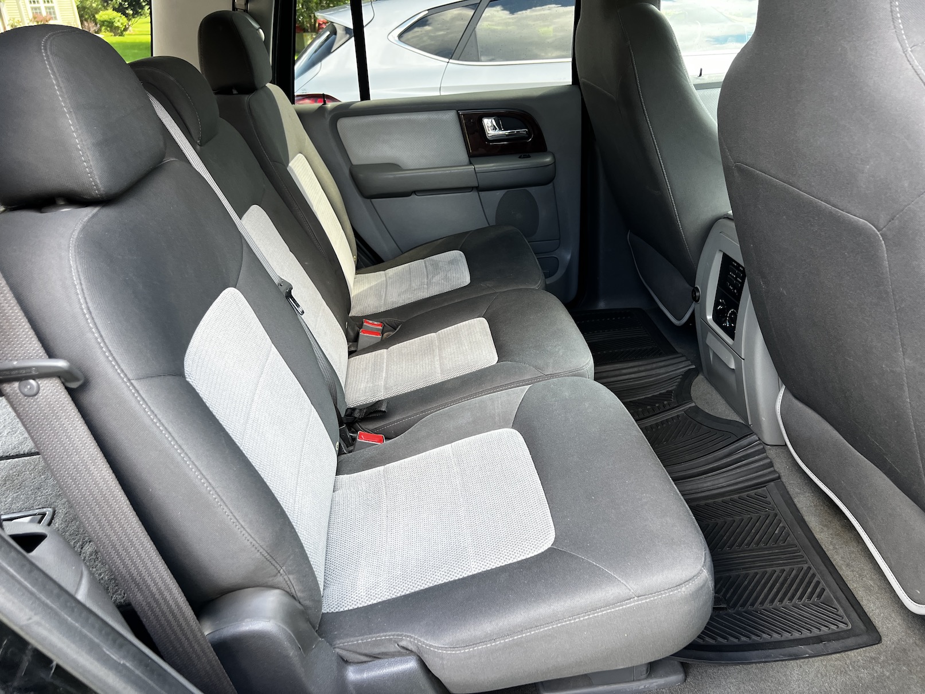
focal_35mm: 26
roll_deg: +3.4
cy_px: 347
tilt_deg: -26.3
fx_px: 695
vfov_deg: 53.1
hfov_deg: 67.3
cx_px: 462
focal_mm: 5.7
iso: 100
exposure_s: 1/121
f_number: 1.5
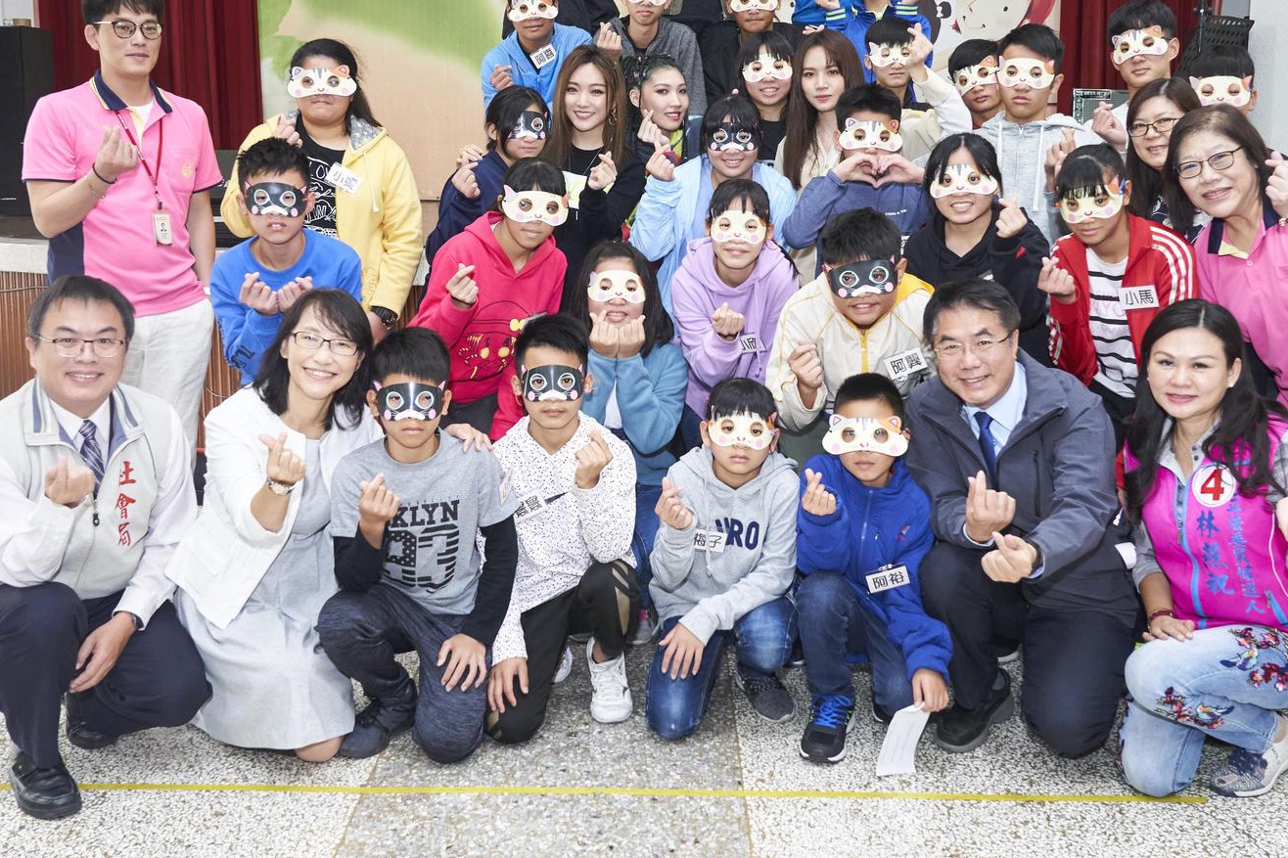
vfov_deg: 34.7
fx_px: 1359
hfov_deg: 50.7
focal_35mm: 38
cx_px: 644
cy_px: 287
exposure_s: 1/160
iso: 2500
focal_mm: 25
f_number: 4.5
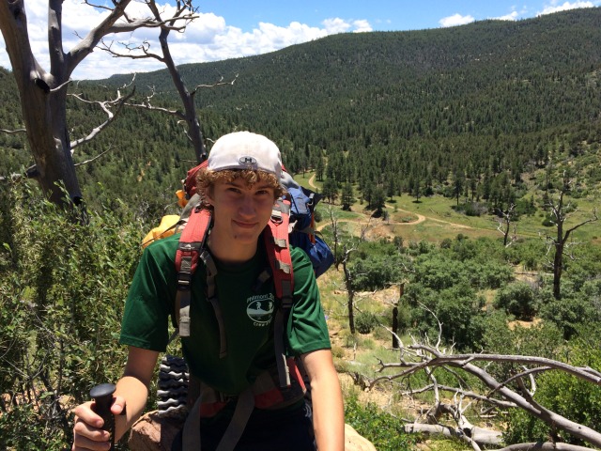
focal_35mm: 29
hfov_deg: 61.7
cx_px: 300
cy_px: 226
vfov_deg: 48.2
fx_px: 503
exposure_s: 1/1466
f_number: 2.2
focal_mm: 4.15
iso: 32
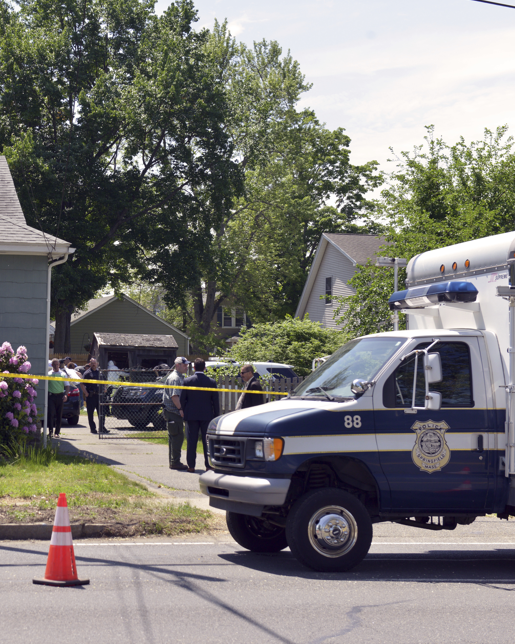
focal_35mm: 79
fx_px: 1505
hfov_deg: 19.1
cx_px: 73
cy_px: 322
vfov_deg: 24.1
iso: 400
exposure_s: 1/800
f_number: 8
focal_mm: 56
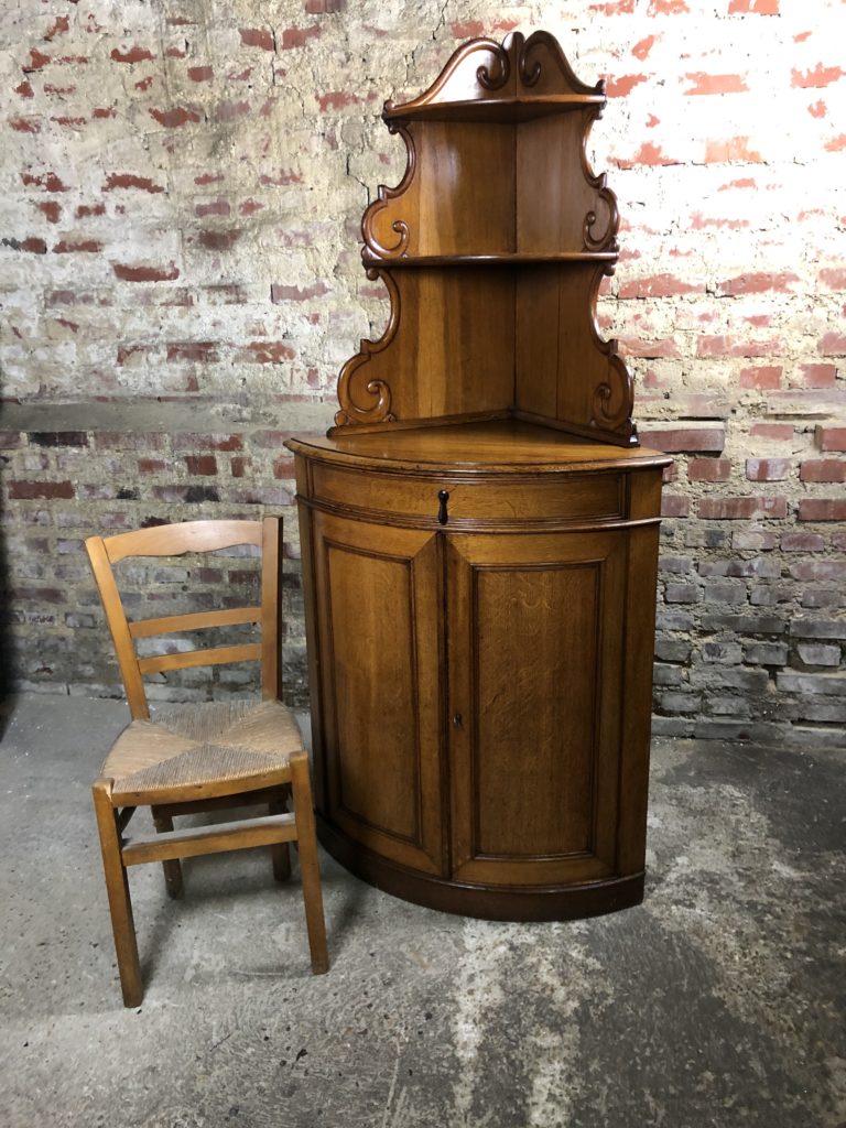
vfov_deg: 63.4
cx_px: 423
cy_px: 564
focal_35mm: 28
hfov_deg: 49.7
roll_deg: +1.8
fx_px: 912
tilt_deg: -17.5
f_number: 1.8
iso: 100
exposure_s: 1/13
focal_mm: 4
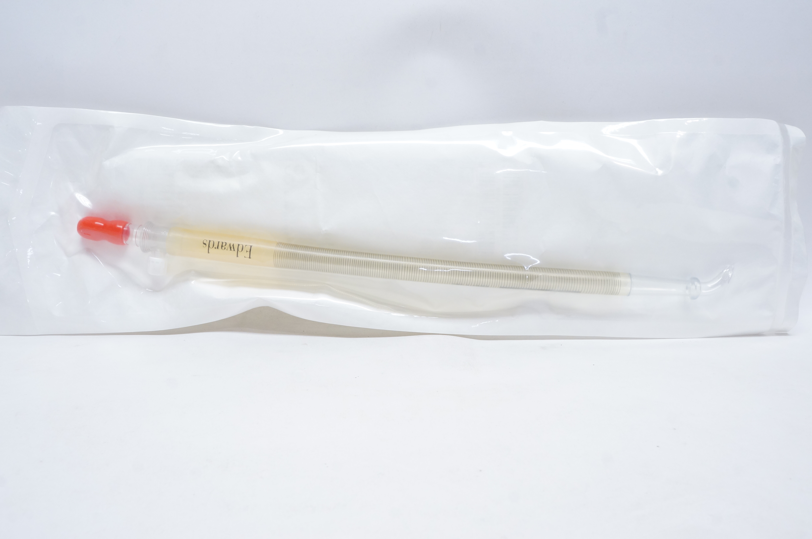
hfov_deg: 59.5
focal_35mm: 32
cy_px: 270
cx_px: 406
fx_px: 710
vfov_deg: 41.6
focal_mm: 21
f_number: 11
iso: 800
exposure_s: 1/15
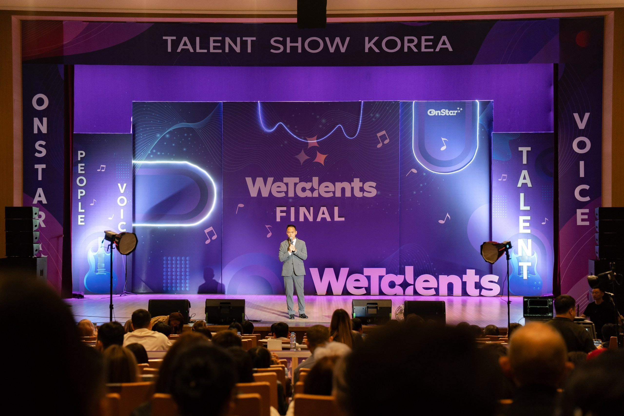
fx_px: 1002
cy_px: 214
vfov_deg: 23.5
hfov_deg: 34.6
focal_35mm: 58
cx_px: 286
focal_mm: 53.3
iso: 640
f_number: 2.8
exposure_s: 1/125
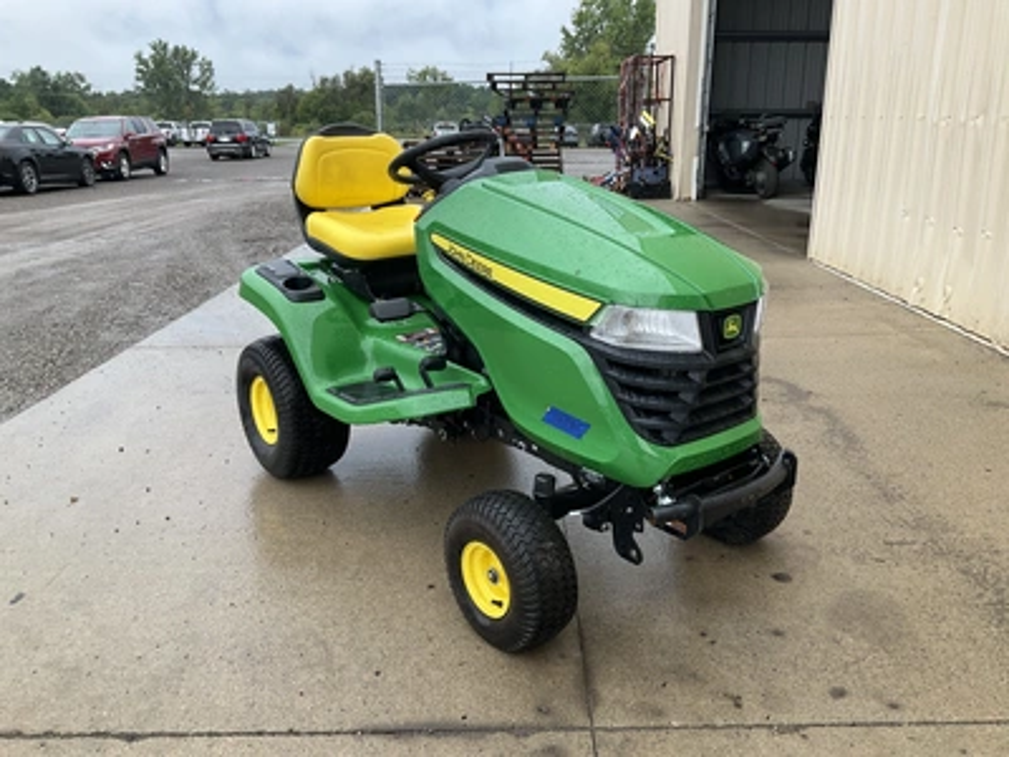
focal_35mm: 29
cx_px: 504
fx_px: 845
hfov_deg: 61.7
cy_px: 378
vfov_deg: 48.2
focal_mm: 3
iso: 20
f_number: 1.8
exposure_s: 1/195
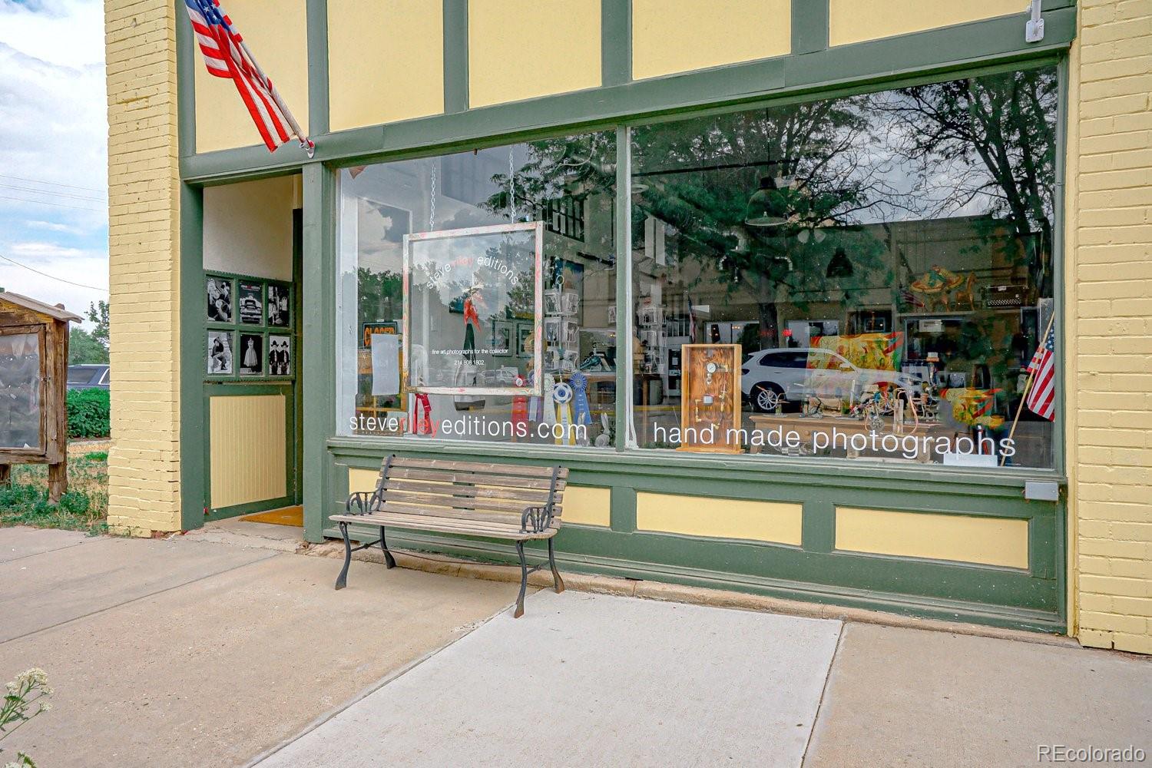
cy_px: 384
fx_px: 768
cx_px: 576
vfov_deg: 53.1
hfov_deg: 73.7
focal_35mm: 24
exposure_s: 1/200
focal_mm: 24
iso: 400
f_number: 11
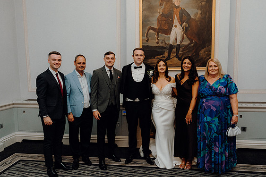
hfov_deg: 57.2
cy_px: 91
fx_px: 244
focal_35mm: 33
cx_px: 135
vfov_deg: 39.9
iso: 2500
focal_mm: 32
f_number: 5
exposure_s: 1/125
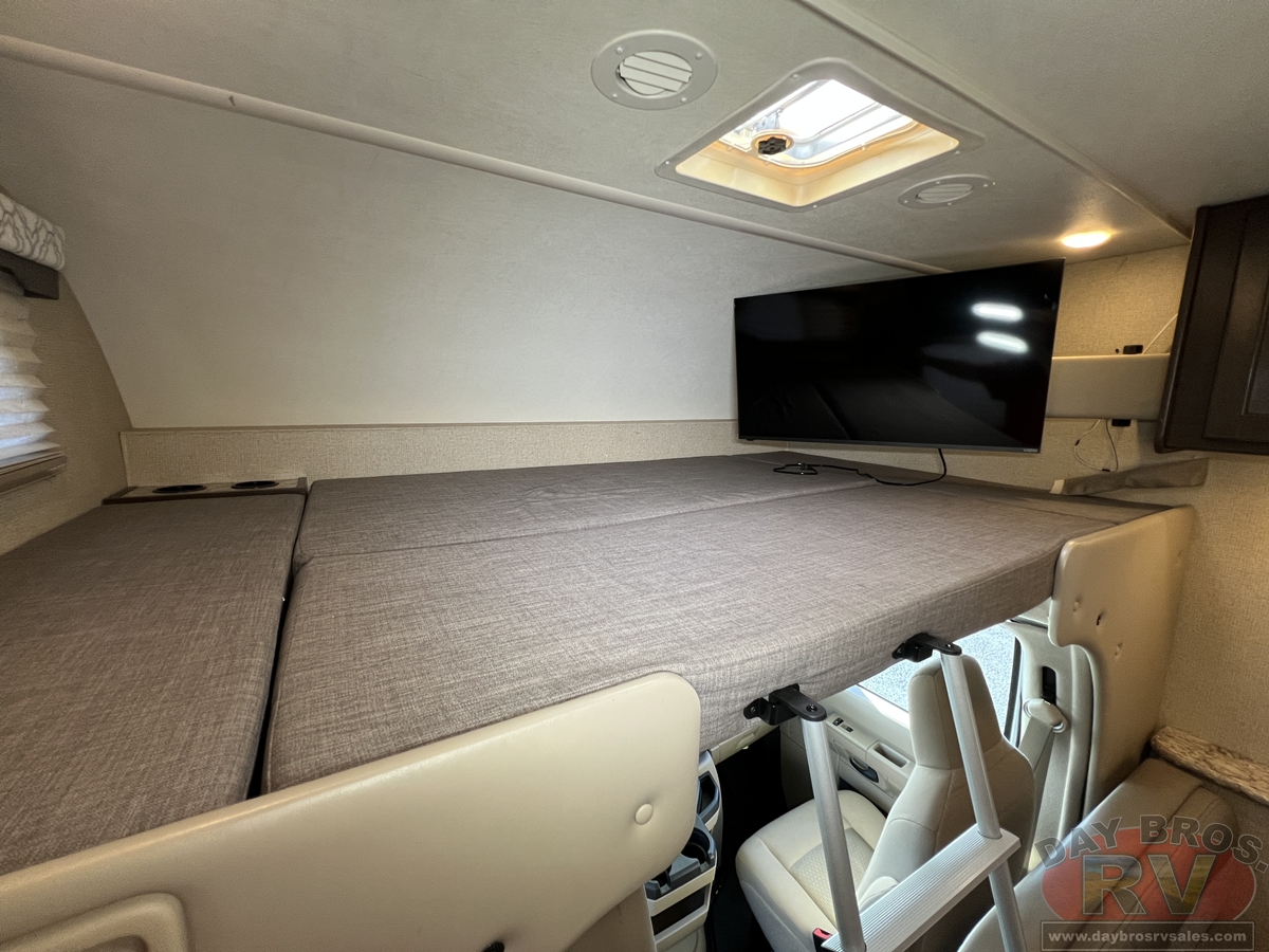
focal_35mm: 13
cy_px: 476
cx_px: 634
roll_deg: -2.2
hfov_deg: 106.2
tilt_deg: -10.3
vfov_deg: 89.9
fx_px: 477
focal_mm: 1.57
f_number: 1.8
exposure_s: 1/99
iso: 125
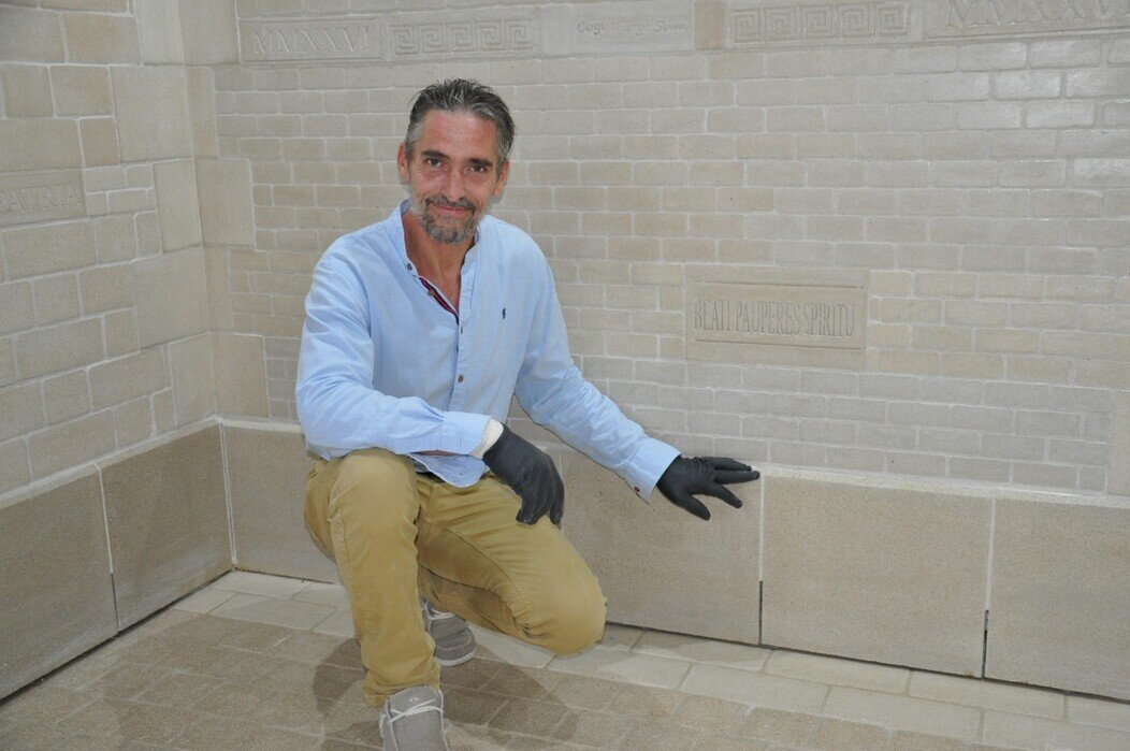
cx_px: 565
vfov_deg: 34.1
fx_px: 1223
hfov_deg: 49.6
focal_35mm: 39
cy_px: 376
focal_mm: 26
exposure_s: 1/60
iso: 800
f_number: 4
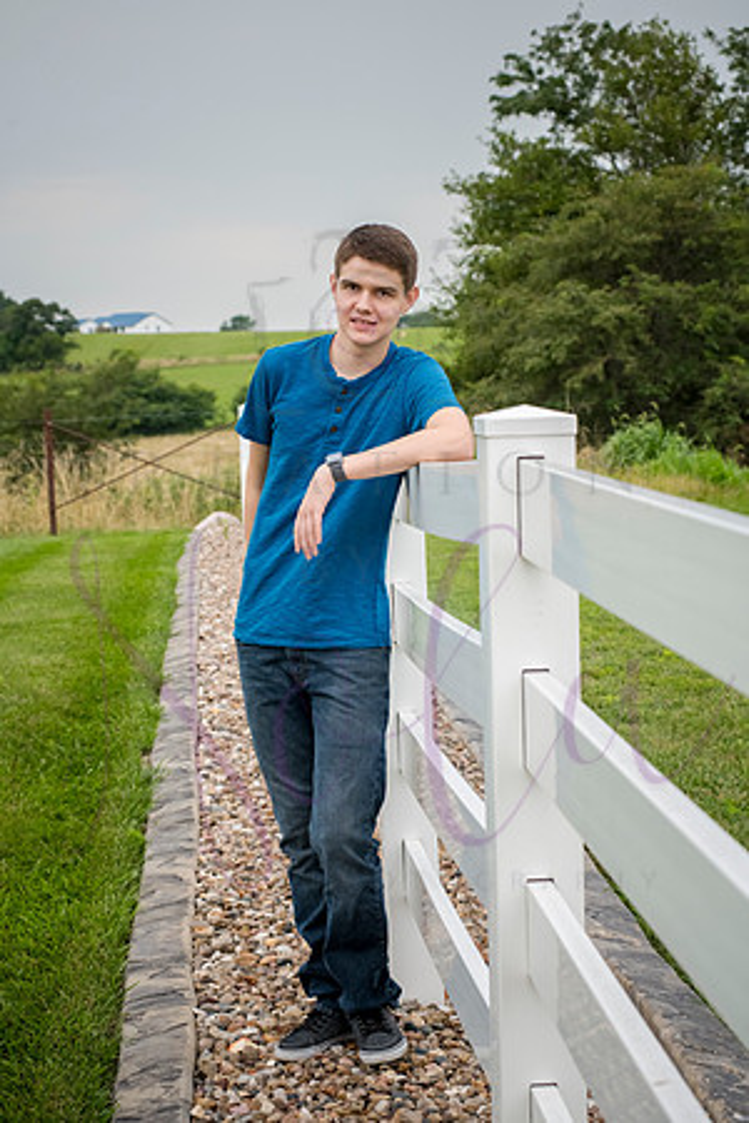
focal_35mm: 80
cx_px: 374
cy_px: 562
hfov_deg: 17.1
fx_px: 2496
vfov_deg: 25.4
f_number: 9
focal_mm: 80
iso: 640
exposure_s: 1/320
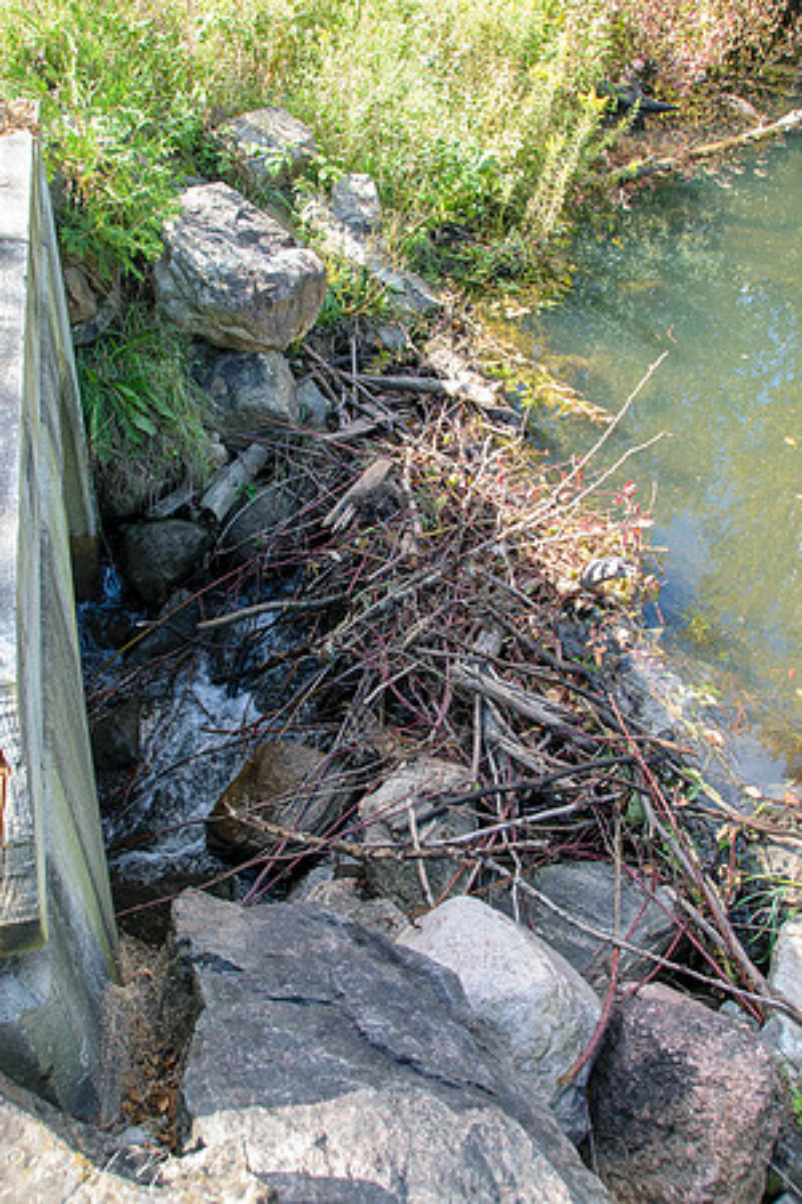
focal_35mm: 27
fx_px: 902
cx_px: 401
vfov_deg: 67.4
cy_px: 602
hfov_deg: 47.9
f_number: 8
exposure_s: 1/160
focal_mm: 18
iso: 800
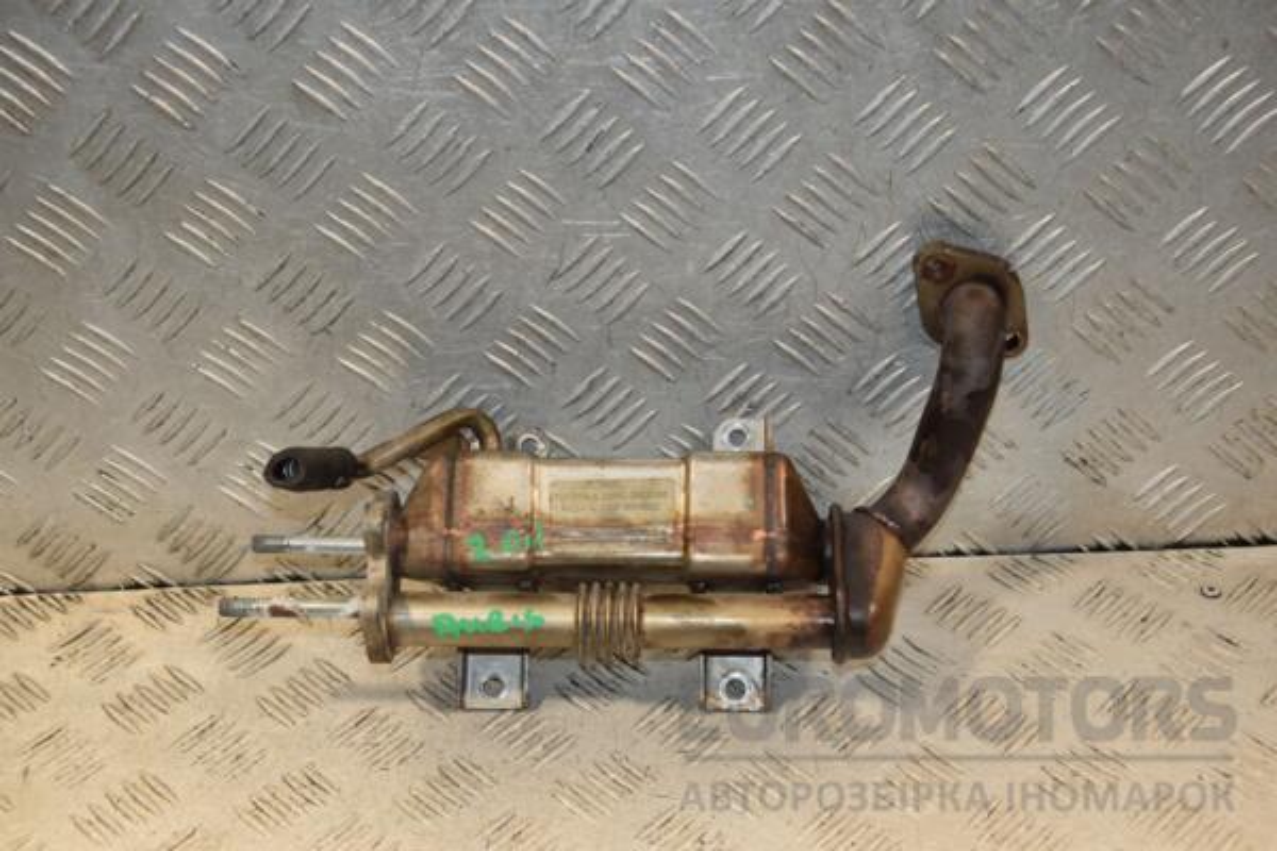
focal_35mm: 60
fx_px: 2128
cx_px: 638
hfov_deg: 33.4
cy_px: 426
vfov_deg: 22.6
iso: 800
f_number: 6.3
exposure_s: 1/200
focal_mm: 40
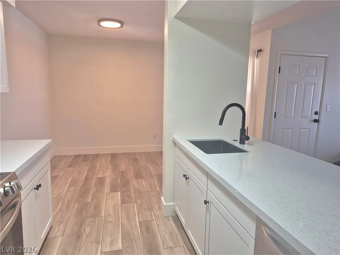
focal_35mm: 23
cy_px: 128
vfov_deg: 58.9
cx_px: 170
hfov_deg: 73.9
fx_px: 226
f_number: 1.8
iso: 125
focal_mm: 5.4
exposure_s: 1/120
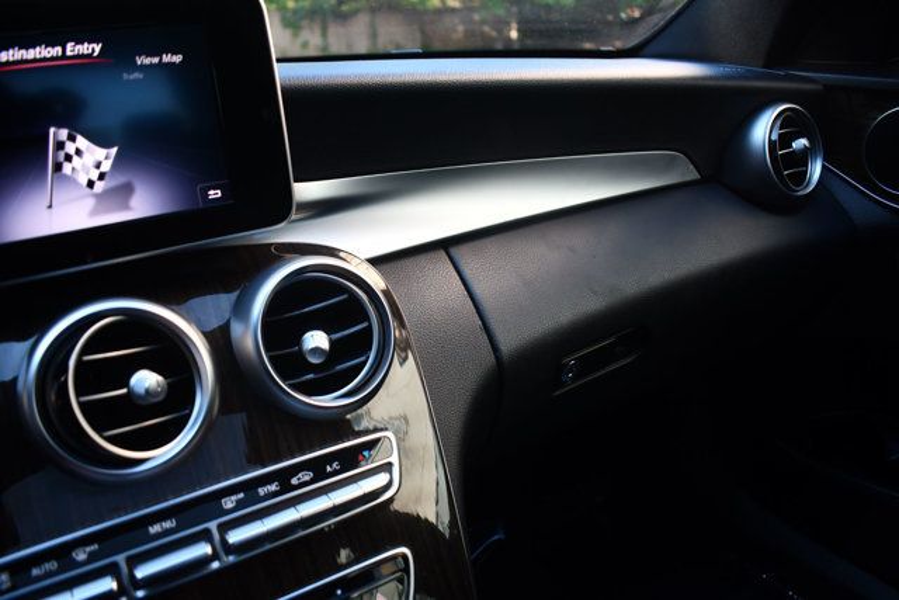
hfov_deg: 67.4
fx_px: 674
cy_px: 300
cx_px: 450
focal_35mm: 27
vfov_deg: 48.0
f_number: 3.5
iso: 500
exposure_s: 1/250
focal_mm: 18
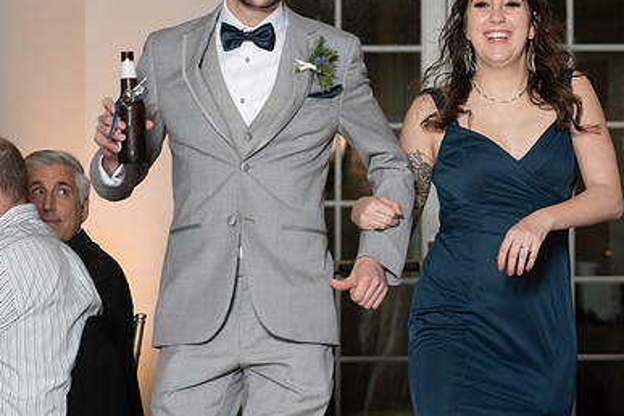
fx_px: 3414
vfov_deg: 7.0
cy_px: 89
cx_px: 476
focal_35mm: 197
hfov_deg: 10.4
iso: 2000
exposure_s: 1/200
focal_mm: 113
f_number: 5.6
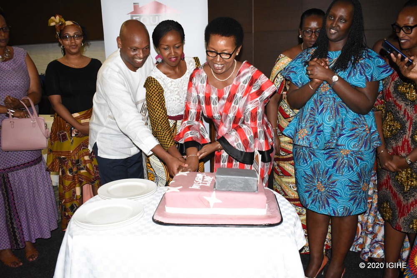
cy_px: 139
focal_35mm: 32
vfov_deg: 41.7
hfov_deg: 59.5
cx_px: 208
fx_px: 365
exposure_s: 1/100
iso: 2500
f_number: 4.5
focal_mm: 21
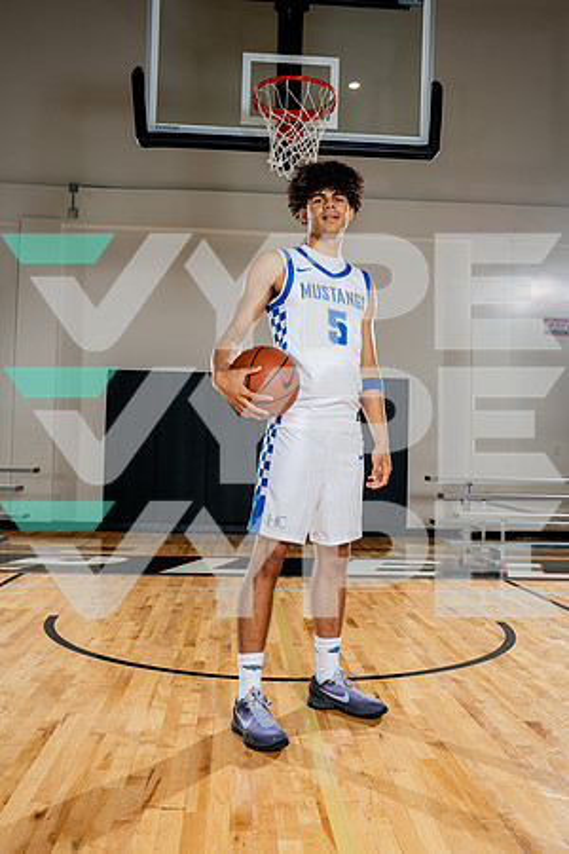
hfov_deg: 38.9
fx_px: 806
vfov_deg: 55.8
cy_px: 427
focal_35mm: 34
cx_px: 284
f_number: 8
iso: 250
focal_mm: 34
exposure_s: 1/250
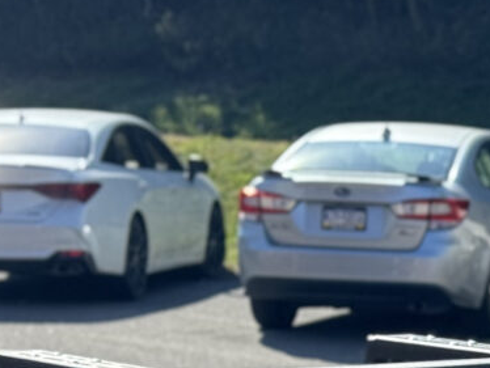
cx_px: 738
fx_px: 2790
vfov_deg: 7.3
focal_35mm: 197
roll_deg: -0.4
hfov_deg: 9.7
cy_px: 715
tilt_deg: -12.0
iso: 80
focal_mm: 6.76
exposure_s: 1/1931
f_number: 1.78
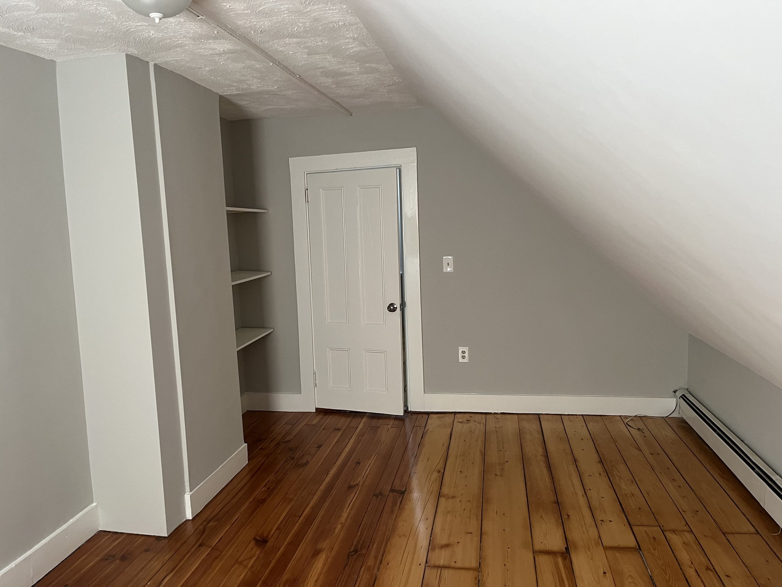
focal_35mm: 26
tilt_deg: -6.5
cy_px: 294
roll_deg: +2.7
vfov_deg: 53.1
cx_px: 391
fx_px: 587
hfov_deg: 67.3
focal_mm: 5.1
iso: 125
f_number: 1.6
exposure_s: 1/91
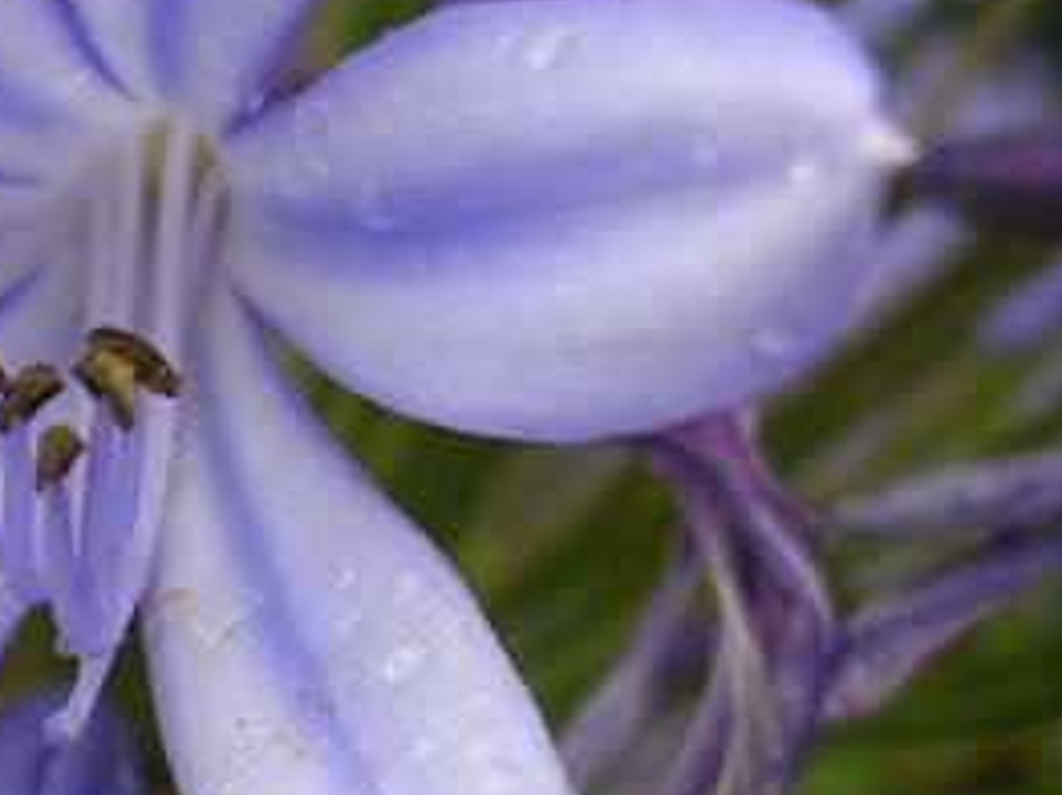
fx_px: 2851
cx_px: 69
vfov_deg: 15.7
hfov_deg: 20.6
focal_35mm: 93
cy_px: 653
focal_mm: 5.8
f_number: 2.8
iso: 50
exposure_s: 1/155
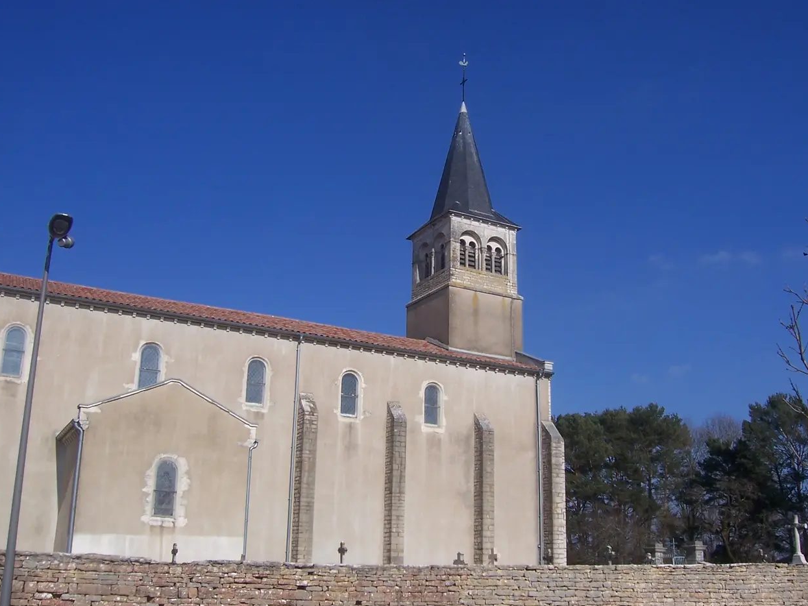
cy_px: 300
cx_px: 408
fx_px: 864
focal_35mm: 37
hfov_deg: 50.1
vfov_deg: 38.7
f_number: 4.8
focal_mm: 6
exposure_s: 1/1000
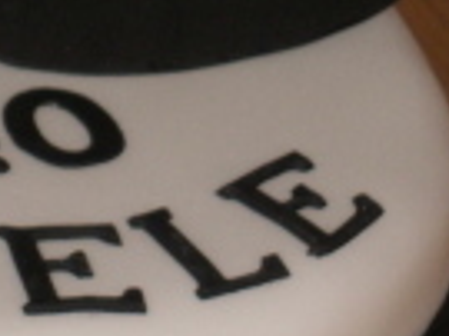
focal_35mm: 307
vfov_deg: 4.8
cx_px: -40
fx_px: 3979
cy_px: 103
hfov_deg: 6.4
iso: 160
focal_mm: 14.1
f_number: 4.8
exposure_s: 1/80
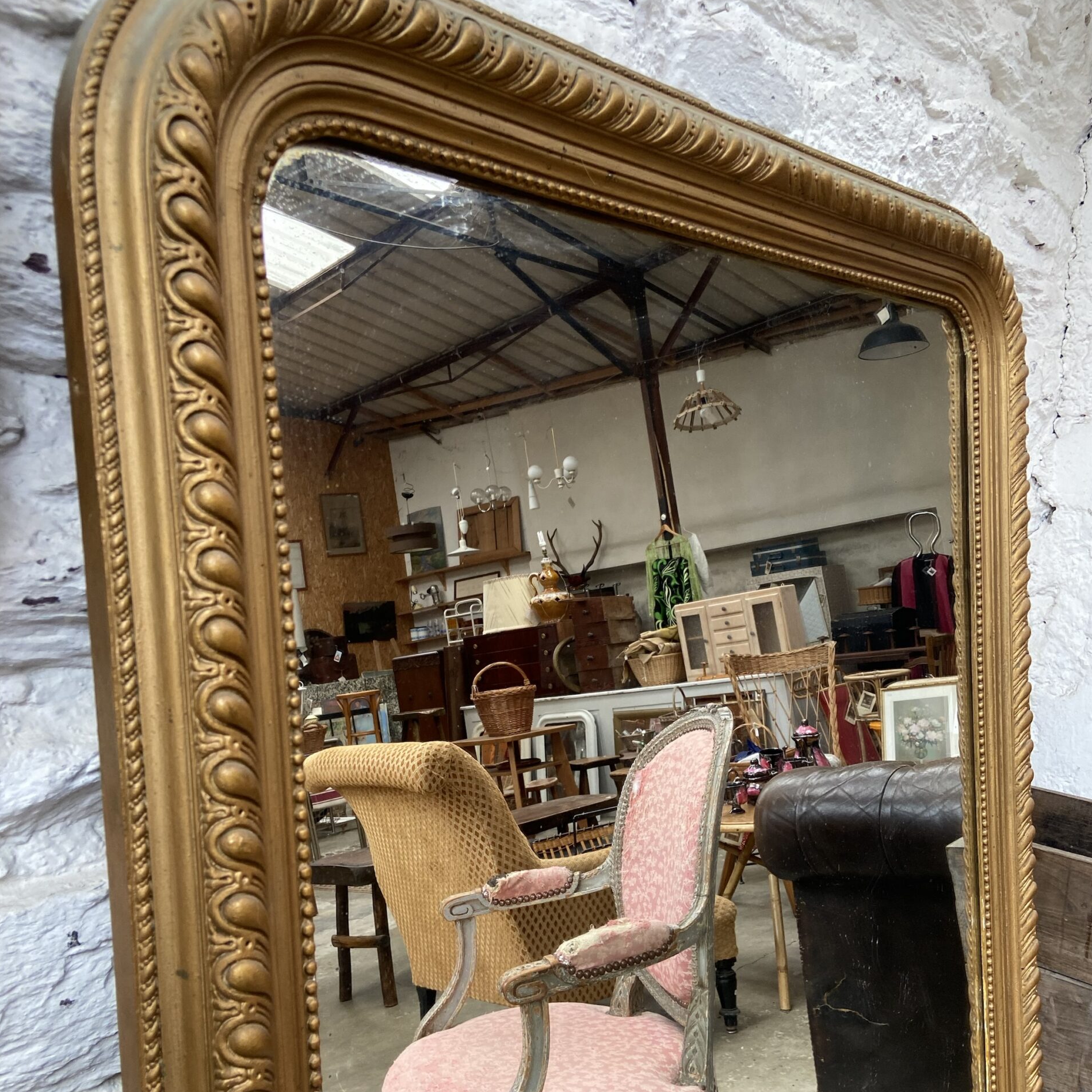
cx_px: 551
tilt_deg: -7.6
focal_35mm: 31
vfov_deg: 52.3
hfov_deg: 52.5
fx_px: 1106
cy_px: 631
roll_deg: -2.5
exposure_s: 1/75
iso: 125
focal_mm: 4.25
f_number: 1.8
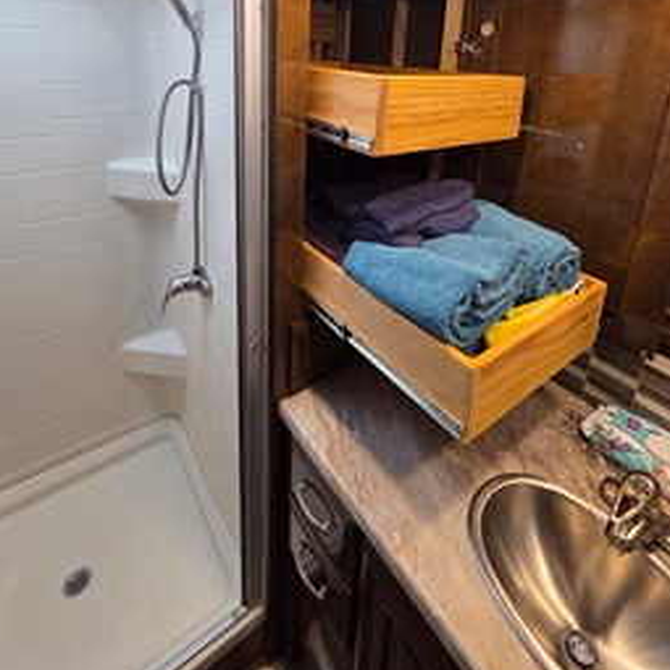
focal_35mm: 18
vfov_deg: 74.2
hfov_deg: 80.7
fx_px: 394
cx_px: 349
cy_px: 158
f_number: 2.2
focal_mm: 2.2
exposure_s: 1/66
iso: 320
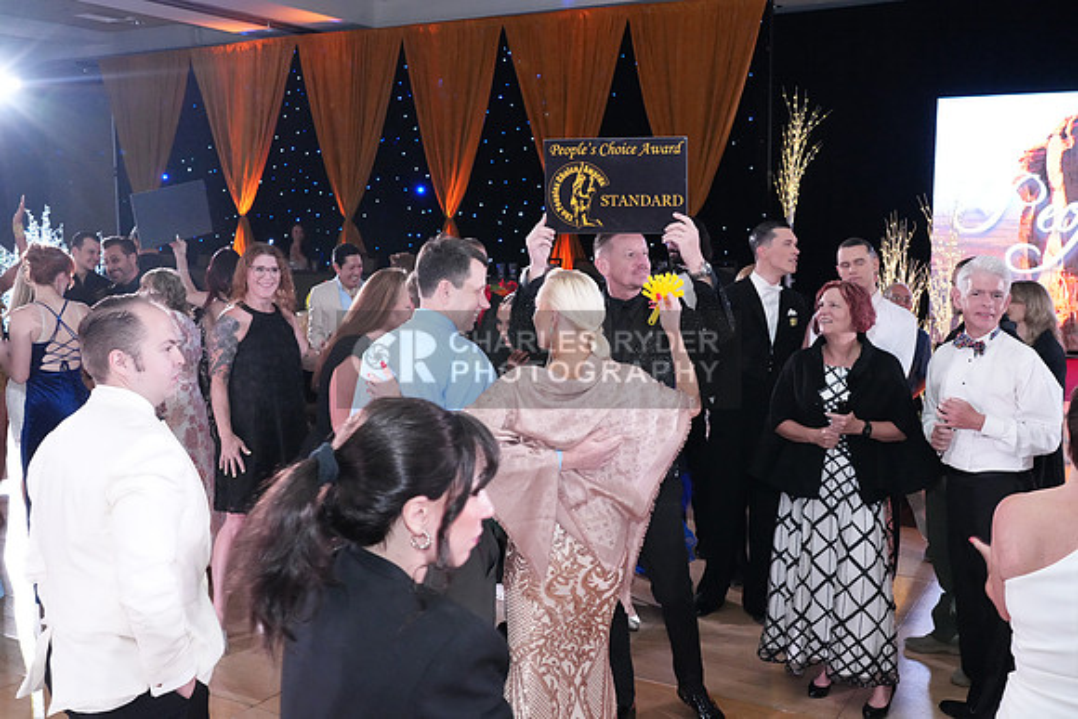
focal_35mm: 36
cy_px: 360
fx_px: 1078
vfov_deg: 36.9
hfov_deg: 53.1
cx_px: 539
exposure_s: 1/250
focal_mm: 36
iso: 8000
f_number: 7.1
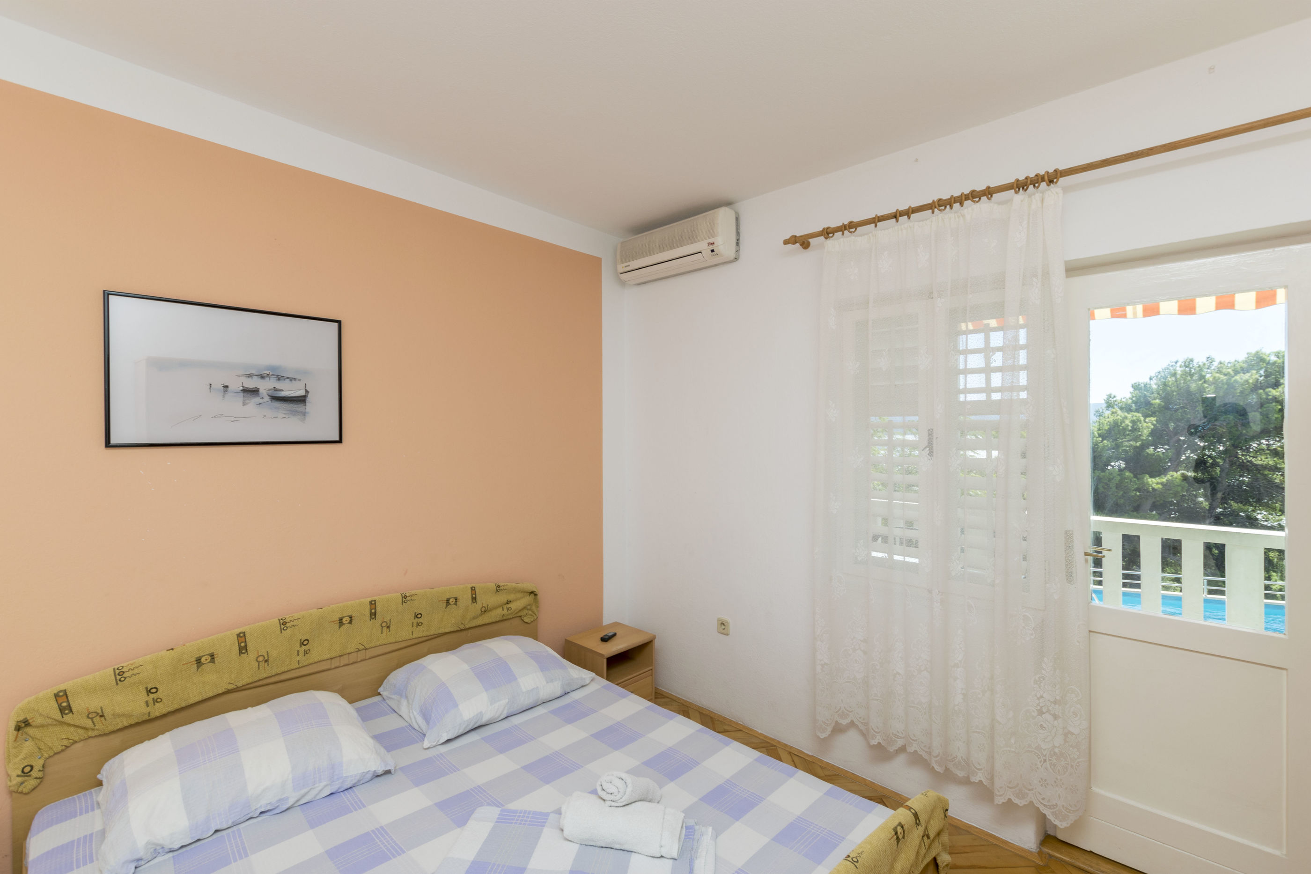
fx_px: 546
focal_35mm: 15
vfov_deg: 77.3
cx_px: 656
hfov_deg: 100.4
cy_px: 437
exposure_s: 1/160
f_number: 8
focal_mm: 10
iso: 100
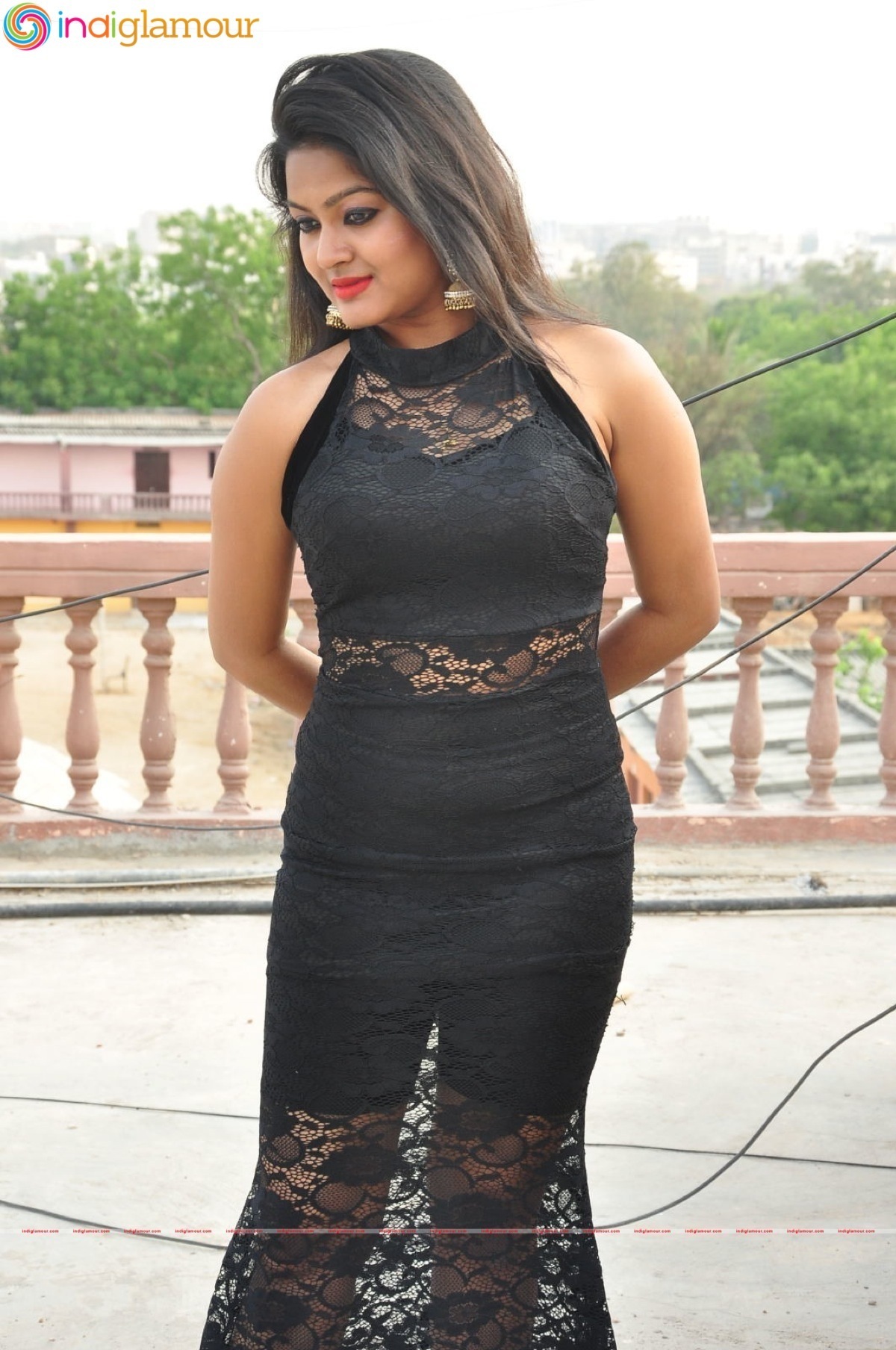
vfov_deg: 28.1
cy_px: 675
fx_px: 2696
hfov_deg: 18.9
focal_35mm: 72
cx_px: 448
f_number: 7.1
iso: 400
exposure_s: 1/125
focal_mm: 48
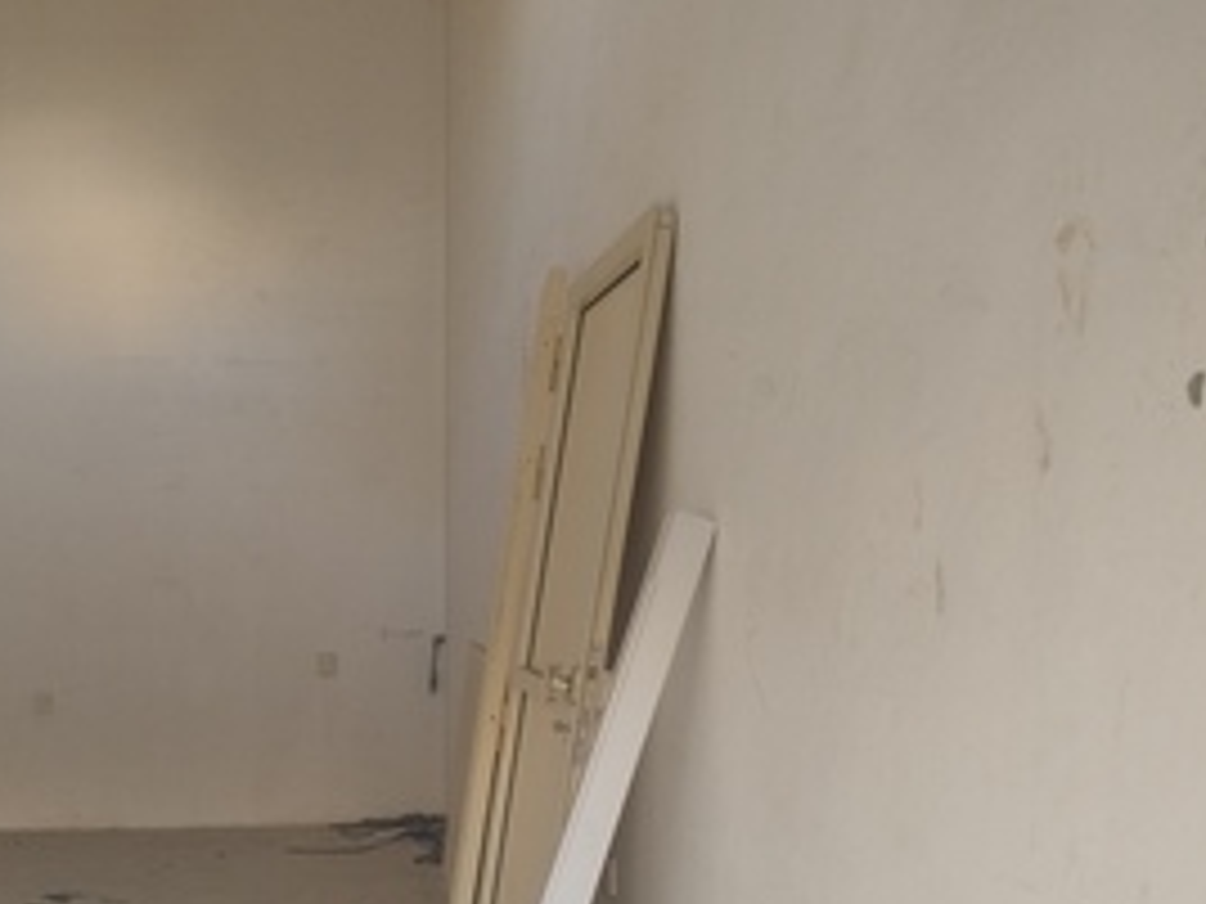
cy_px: 695
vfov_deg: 34.3
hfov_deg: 45.2
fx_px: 1428
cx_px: 425
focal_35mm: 41
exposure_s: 1/17
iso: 640
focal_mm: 5.31
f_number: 1.7
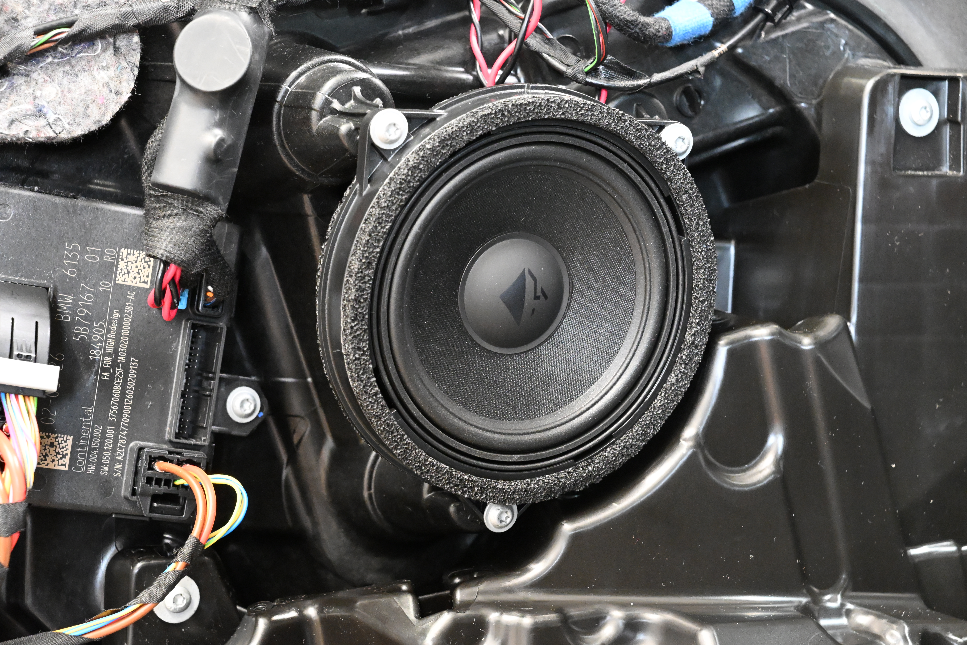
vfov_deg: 18.2
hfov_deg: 27.0
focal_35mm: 75
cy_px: 322
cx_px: 484
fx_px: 2014
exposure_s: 1/50
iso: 8000
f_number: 7.1
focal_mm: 50
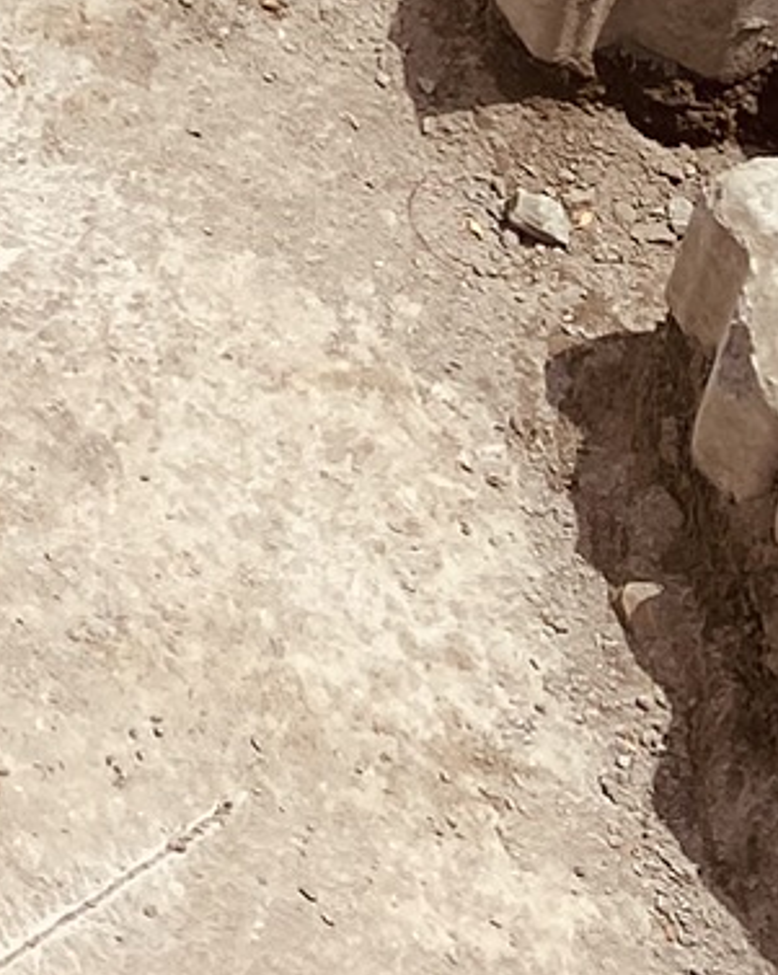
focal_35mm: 138
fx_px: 3977
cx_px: -1031
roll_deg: +2.2
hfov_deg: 9.9
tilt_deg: -28.4
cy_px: -1443
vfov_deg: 11.4
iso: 32
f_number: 1.8
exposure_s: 1/4608
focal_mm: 4.25
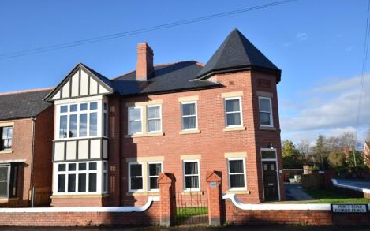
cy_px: 124
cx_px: 185
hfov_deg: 61.2
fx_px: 313
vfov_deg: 40.6
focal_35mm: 31
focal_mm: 20
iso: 100
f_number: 3.5
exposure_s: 1/640
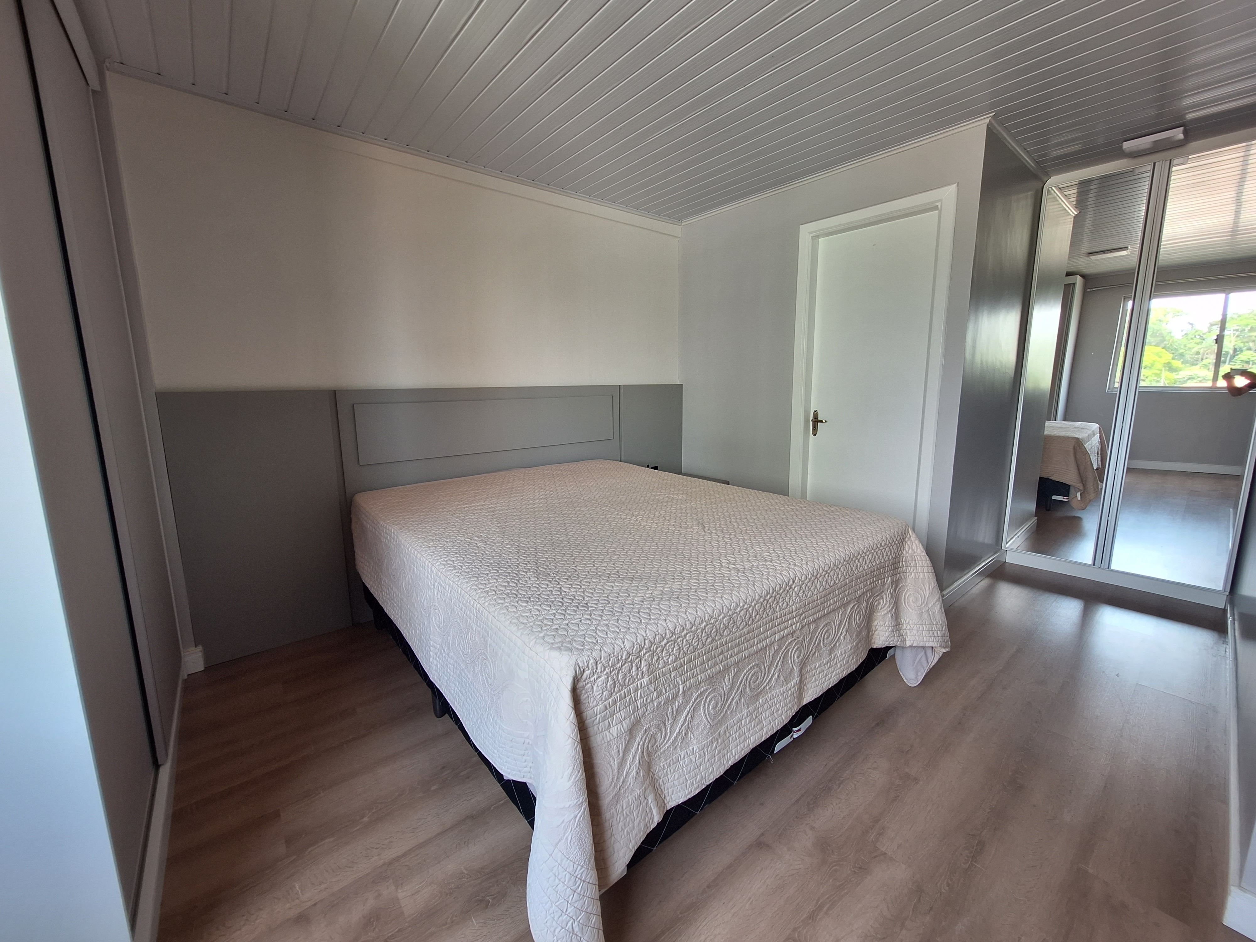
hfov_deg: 106.2
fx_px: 472
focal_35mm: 13
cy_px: 471
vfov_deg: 89.9
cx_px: 628
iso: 50
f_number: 2.2
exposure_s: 1/40
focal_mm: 1.74
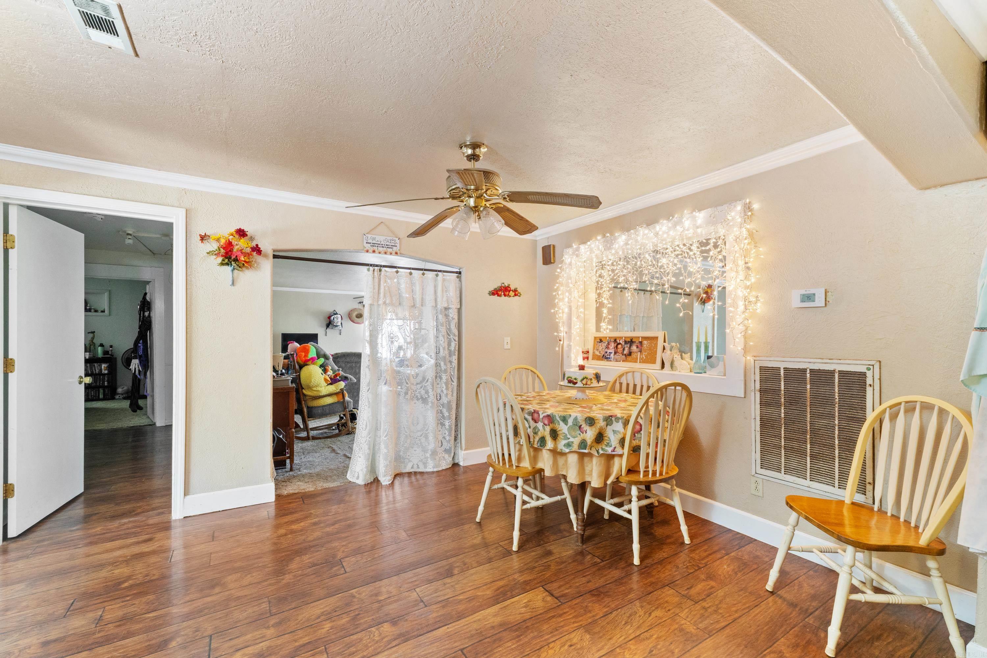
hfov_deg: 100.4
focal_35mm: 15
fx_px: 411
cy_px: 329
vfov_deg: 77.3
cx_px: 494
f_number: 7.1
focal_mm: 10
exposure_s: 1.3
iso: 500
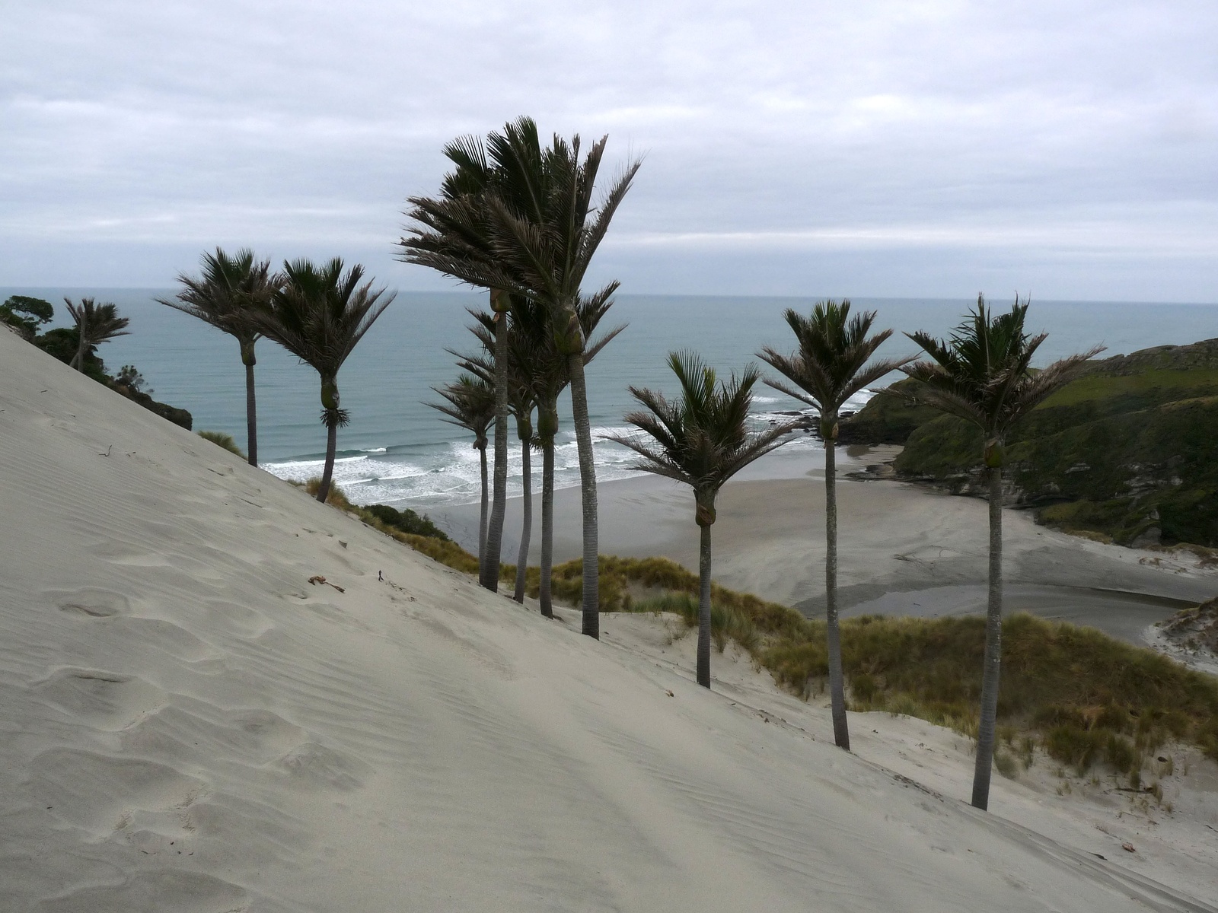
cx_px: 609
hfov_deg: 63.4
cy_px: 456
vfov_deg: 49.7
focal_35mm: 28
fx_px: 985
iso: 100
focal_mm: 5
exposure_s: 1/200
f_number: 5
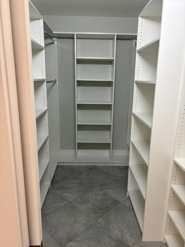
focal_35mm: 26
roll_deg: -1.0
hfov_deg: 53.1
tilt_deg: -12.5
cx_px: 92
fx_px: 185
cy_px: 124
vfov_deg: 67.3
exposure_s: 1/60
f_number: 1.6
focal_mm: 5.96
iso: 100
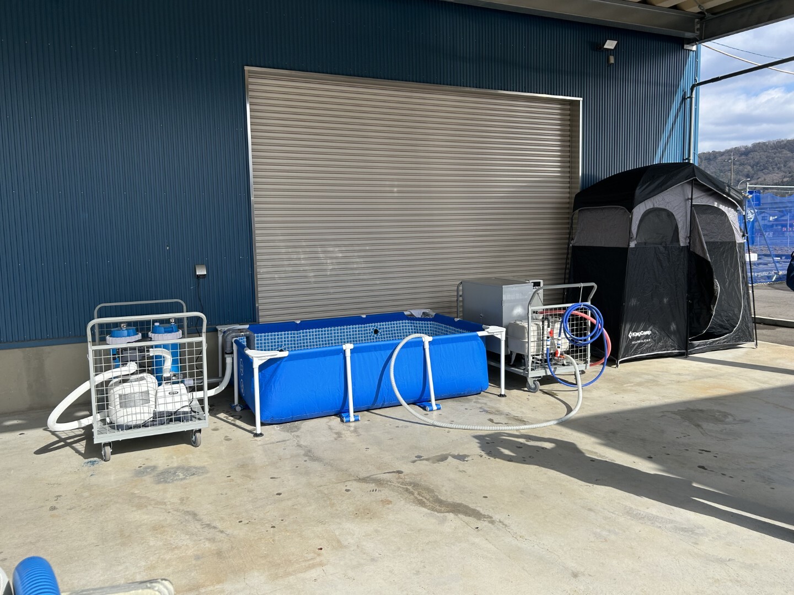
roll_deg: +0.6
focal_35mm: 26
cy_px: 298
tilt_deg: -4.1
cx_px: 397
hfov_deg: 67.3
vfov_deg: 53.1
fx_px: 596
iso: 50
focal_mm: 5.7
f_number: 1.5
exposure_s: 1/3571
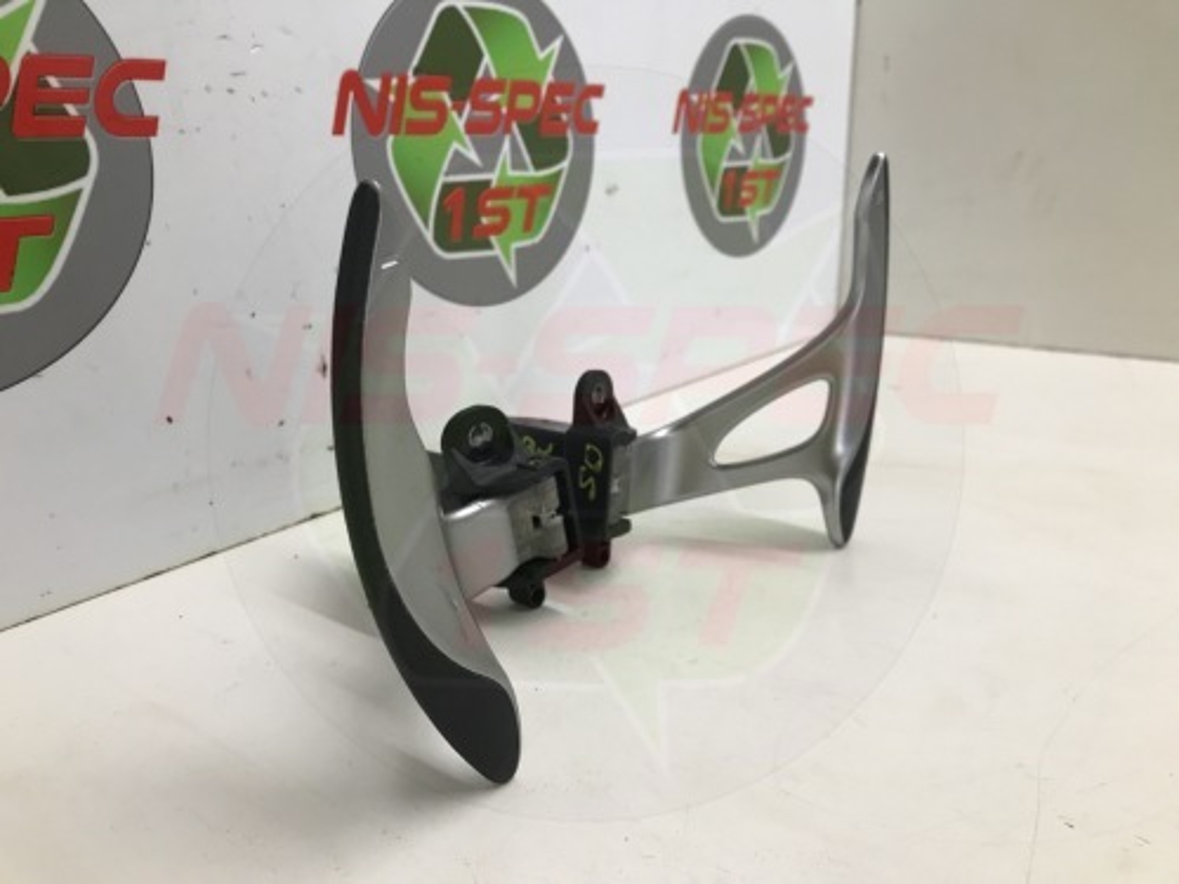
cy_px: 442
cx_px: 590
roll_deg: +2.4
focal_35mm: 28
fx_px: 954
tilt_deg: -13.8
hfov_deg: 63.4
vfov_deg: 49.7
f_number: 1.8
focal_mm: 3.99
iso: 32
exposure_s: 1/33
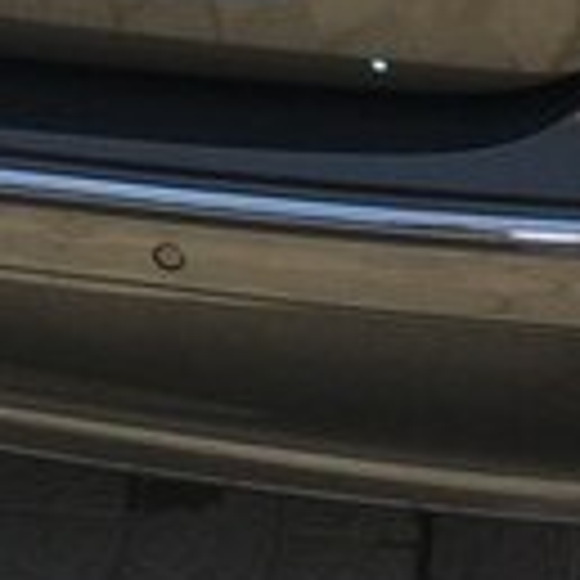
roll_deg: +4.7
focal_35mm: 131
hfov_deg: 13.3
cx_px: 153
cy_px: -443
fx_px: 2483
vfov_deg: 12.3
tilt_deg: -25.2
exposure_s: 1/1603
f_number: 2.2
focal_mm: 4.15
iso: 25
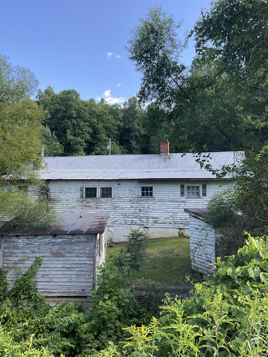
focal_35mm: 29
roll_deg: -0.5
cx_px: 134
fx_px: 299
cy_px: 178
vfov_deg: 61.7
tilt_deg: +1.6
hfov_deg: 48.2
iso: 25
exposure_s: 1/250
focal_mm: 3
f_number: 1.8
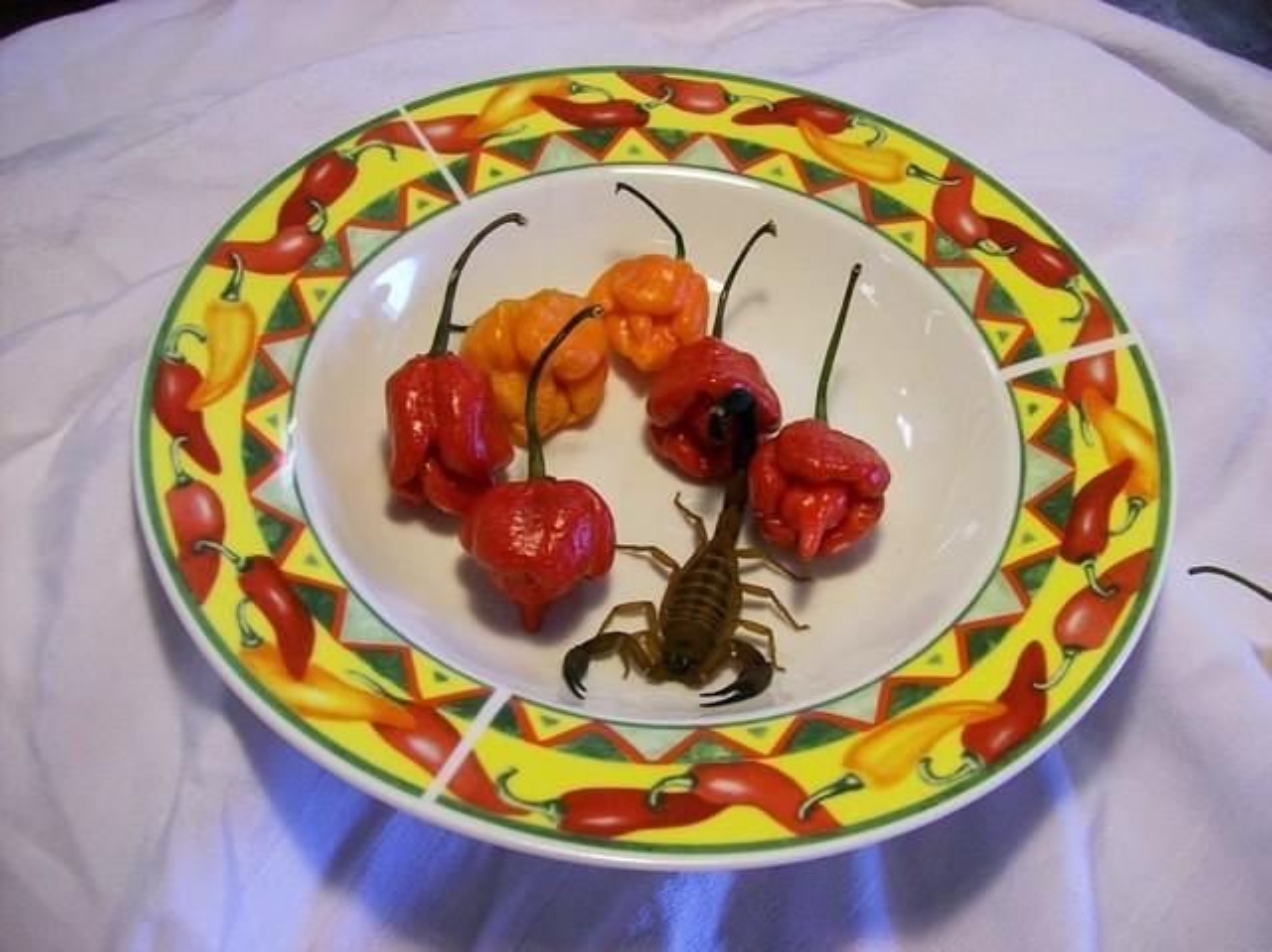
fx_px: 1322
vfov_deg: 39.6
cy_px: 476
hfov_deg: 51.4
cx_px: 636
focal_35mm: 36
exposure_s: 1/31.6
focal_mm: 6
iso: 160
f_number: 2.7
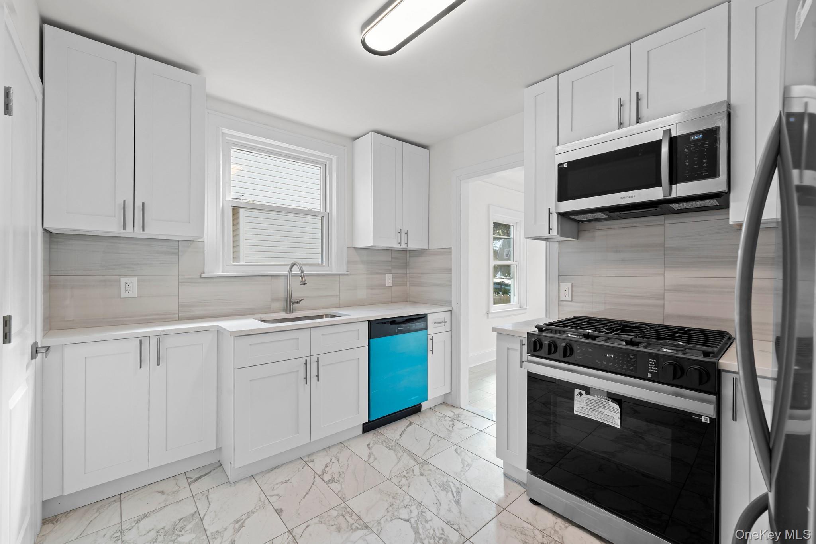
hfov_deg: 104.3
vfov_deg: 81.2
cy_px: 272
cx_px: 408
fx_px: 317
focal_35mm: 14
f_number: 10
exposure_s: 1/5
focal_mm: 14
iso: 320
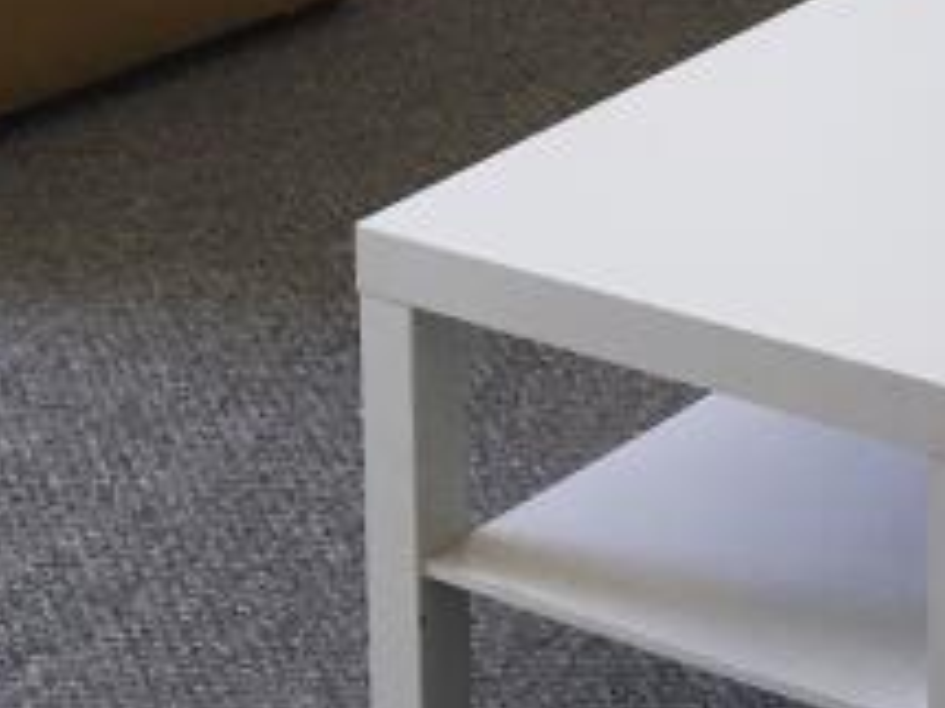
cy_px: -827
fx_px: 3765
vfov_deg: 9.8
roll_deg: -0.9
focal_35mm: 138
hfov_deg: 13.5
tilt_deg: -7.9
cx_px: 1420
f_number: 2.2
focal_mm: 4.15
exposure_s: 1/33
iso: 64
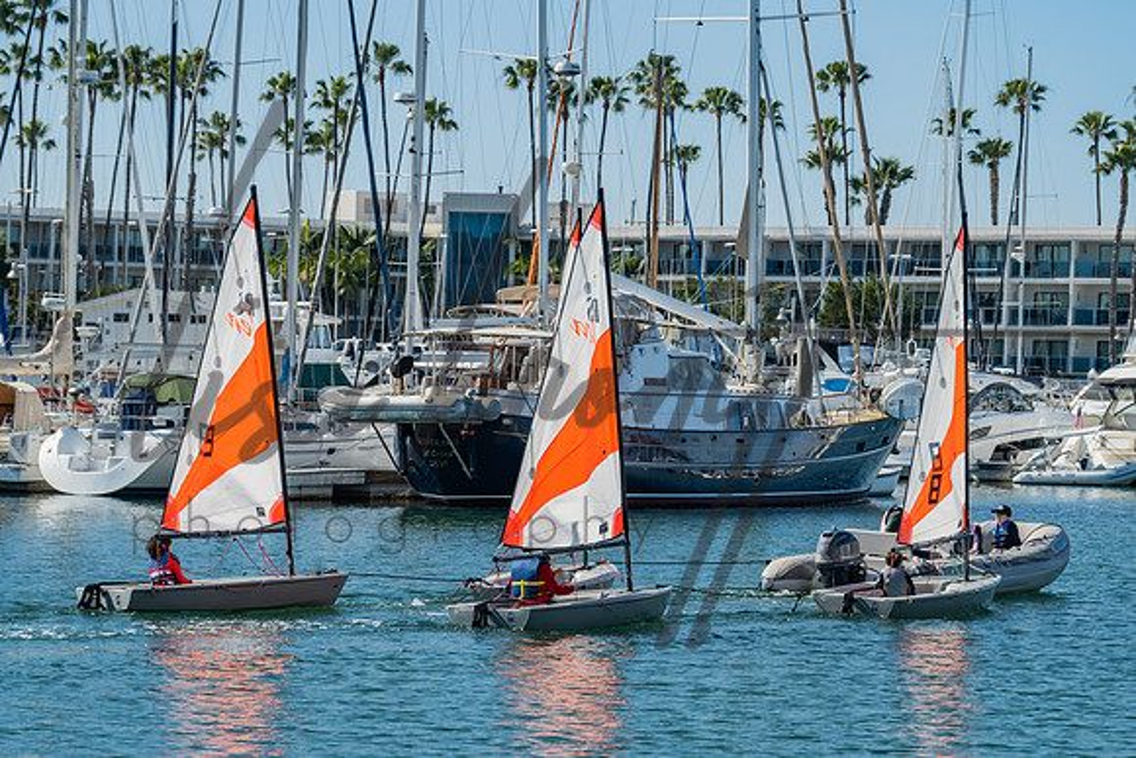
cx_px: 590
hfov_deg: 15.0
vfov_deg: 10.0
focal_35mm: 137
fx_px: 4324
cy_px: 434
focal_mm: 97
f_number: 6.3
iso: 100
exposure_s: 1/200
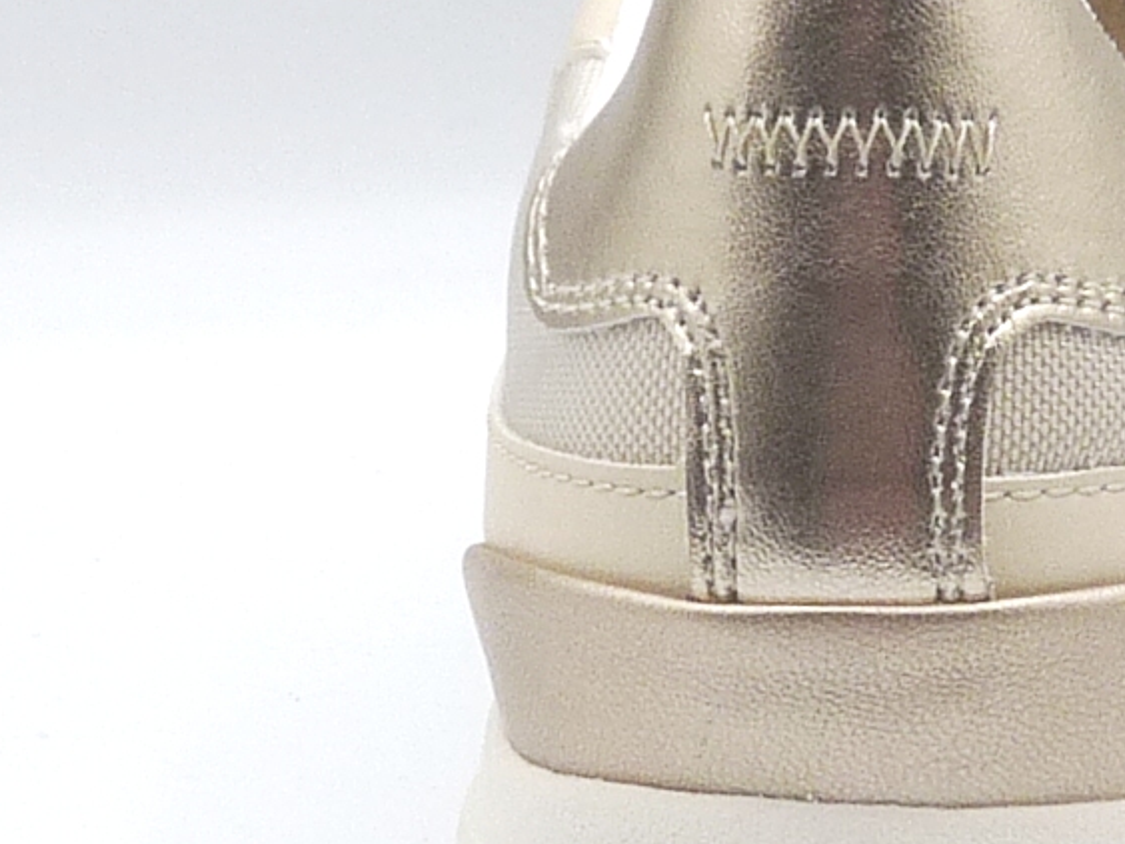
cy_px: 386
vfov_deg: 10.2
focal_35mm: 145
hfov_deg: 13.6
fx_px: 4711
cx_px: 873
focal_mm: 5.1
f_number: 5
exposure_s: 1/250
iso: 100
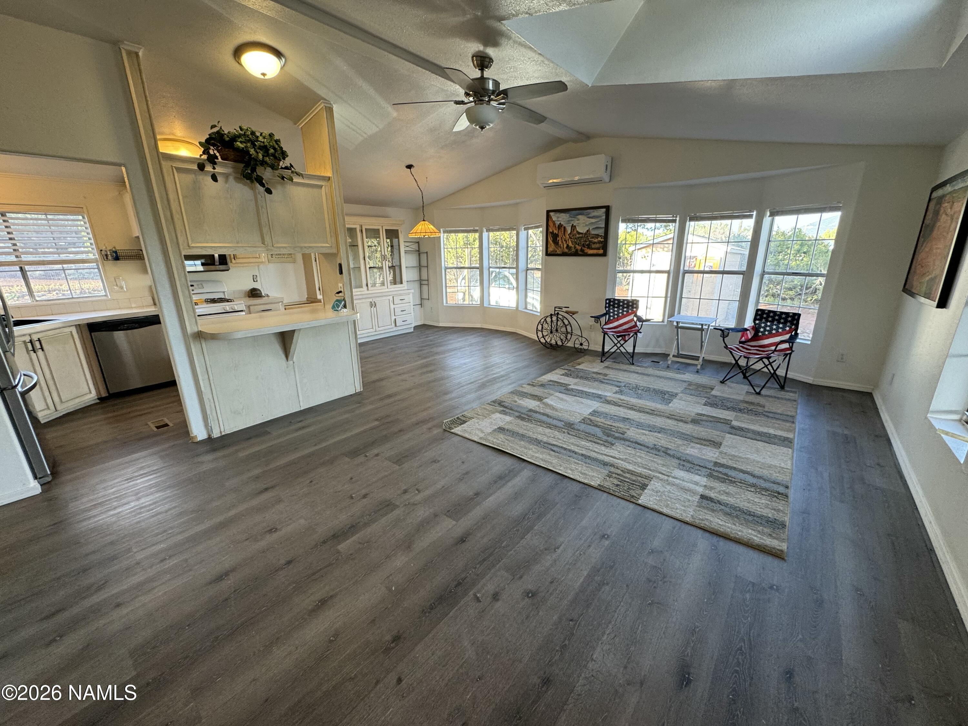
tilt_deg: -16.5
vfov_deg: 85.7
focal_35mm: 14
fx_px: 391
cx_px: 484
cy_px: 363
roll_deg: +0.0
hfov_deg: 102.1
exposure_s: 1/120
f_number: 2.2
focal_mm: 2.22
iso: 160
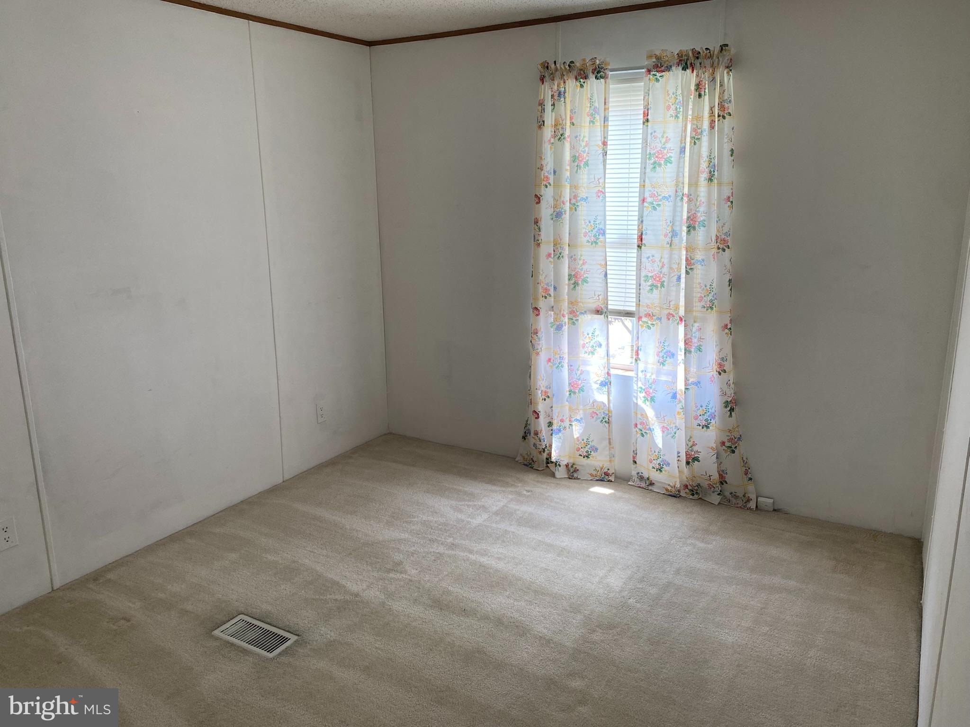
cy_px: 364
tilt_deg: -14.4
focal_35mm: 26
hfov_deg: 67.3
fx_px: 729
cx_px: 485
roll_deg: +0.5
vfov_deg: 53.1
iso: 100
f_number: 1.8
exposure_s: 1/120
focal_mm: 4.25
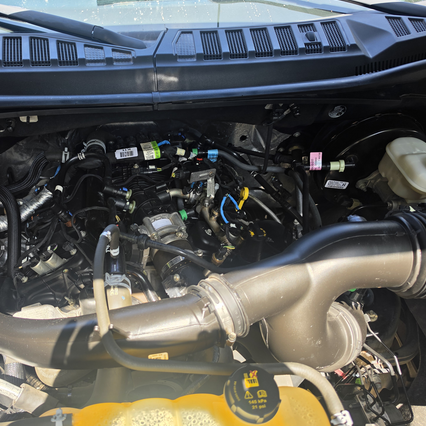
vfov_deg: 57.3
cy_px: 217
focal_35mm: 28
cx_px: 149
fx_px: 390
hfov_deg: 56.3
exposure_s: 1/359
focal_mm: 6.5
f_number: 1.4
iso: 20
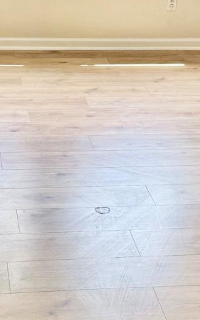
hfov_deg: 16.3
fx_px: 698
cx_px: 63
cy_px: 129
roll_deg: -2.2
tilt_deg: -24.2
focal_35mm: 80
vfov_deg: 25.8
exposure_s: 1/247
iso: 80
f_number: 1.78
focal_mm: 6.76
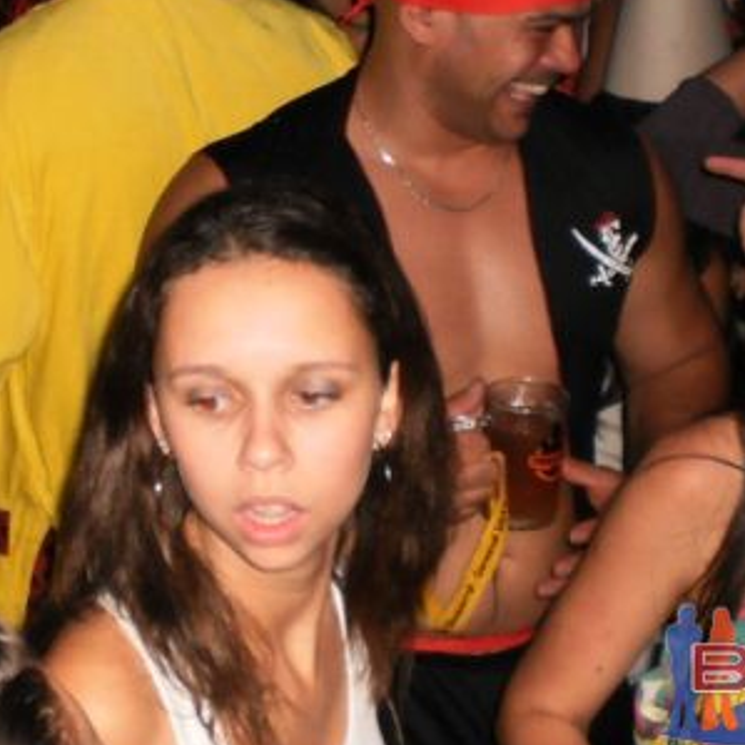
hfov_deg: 20.0
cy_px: 42
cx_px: 72
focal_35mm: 85
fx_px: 2070
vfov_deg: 19.9
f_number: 3.1
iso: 200
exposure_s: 1/30
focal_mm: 6.3
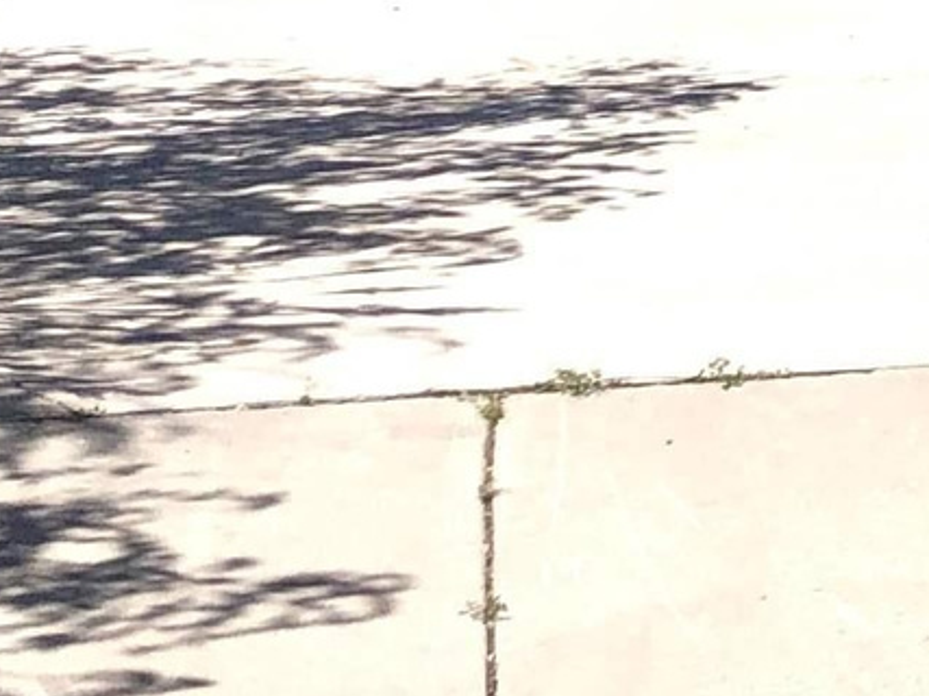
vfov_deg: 8.7
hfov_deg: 11.3
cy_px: -557
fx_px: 4373
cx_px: 1649
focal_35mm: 163
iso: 25
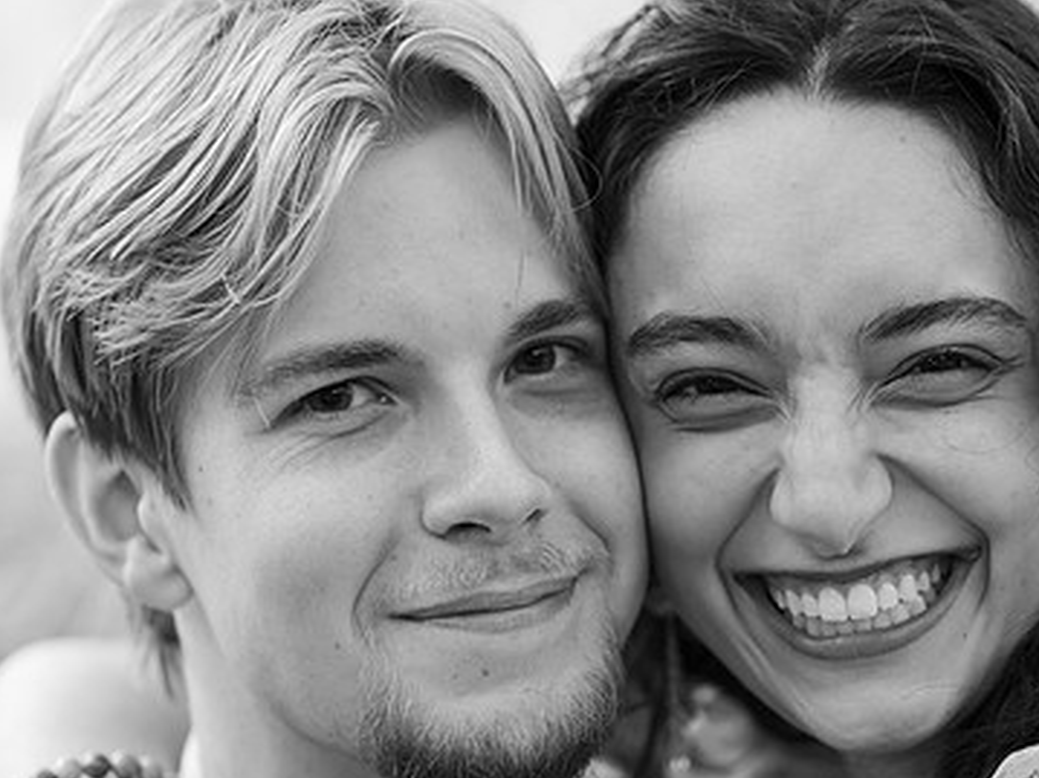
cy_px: 522
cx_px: 802
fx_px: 3961
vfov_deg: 11.2
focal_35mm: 132
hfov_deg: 14.9
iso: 800
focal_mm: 85
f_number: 2.5
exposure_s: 1/160
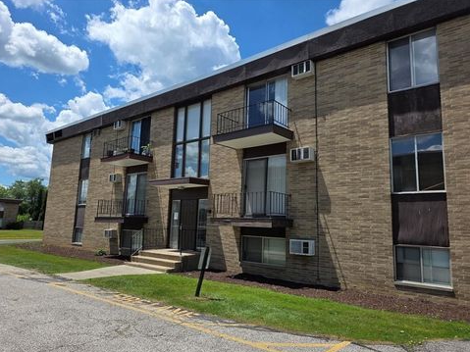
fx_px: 326
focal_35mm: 24
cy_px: 180
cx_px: 230
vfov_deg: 56.8
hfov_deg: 71.6
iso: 80
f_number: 1.7
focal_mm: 6.3
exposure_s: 1/7333
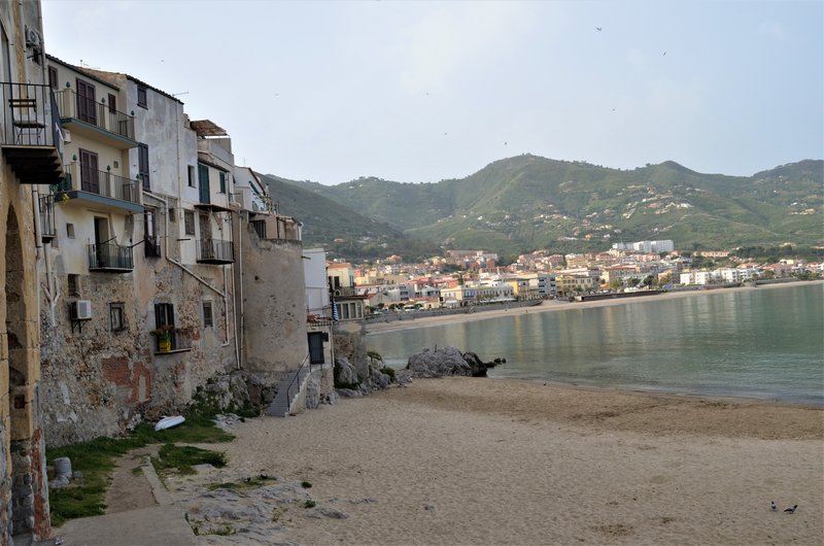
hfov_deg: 59.6
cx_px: 412
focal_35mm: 32
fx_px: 720
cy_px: 273
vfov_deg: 41.5
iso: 250
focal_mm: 21
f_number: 9
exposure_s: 1/125
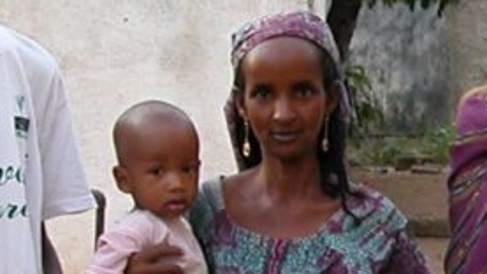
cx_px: 607
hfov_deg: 13.9
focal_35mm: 149
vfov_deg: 8.1
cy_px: 335
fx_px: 1925
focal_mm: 5.6
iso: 100
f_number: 2.7
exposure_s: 1/113
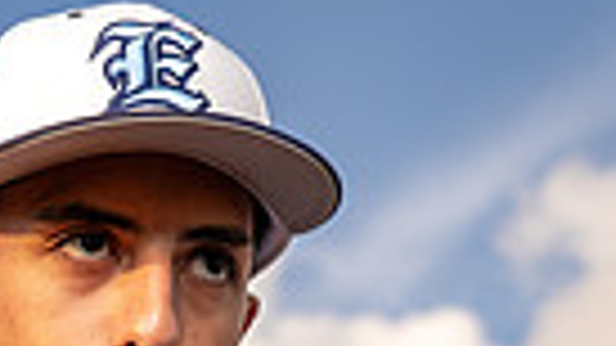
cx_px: 112
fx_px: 2466
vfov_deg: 7.3
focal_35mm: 151
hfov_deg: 14.2
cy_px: 948
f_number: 4
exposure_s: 1/1250
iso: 250
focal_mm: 44
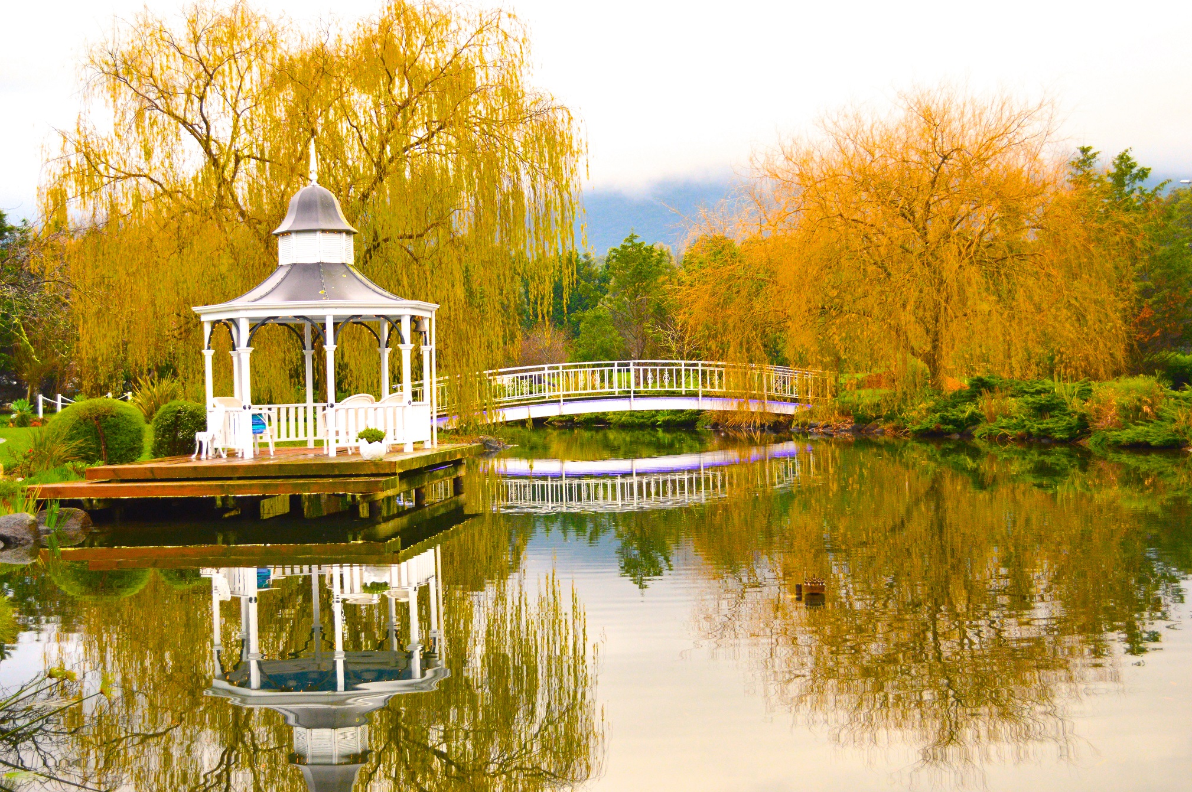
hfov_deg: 41.2
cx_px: 596
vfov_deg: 28.0
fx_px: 1588
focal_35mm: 48
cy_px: 396
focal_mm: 32
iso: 800
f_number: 4.8
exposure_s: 1/60
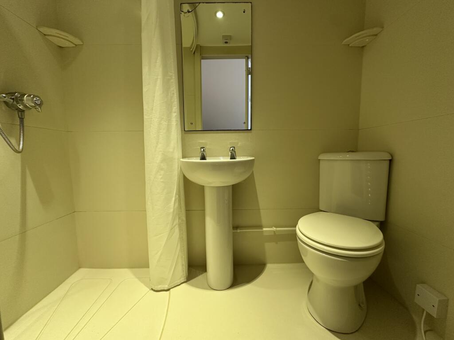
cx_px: 227
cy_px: 170
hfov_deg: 102.1
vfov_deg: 85.7
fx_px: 184
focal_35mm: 14
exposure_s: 1/99
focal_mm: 2.22
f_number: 2.2
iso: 200
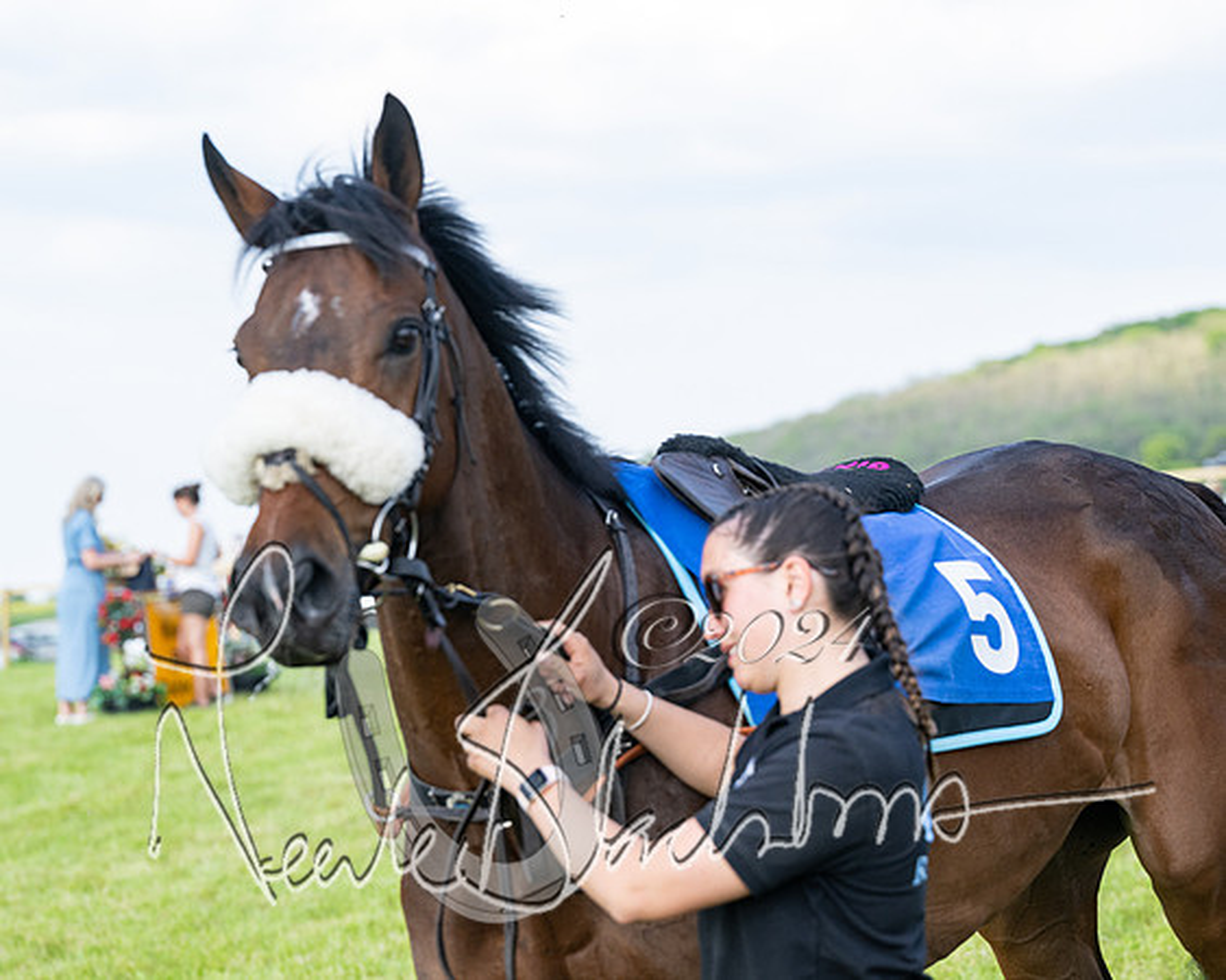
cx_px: 613
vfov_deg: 15.0
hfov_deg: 18.7
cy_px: 490
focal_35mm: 103
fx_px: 3719
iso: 400
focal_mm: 91
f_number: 4
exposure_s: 1/1250
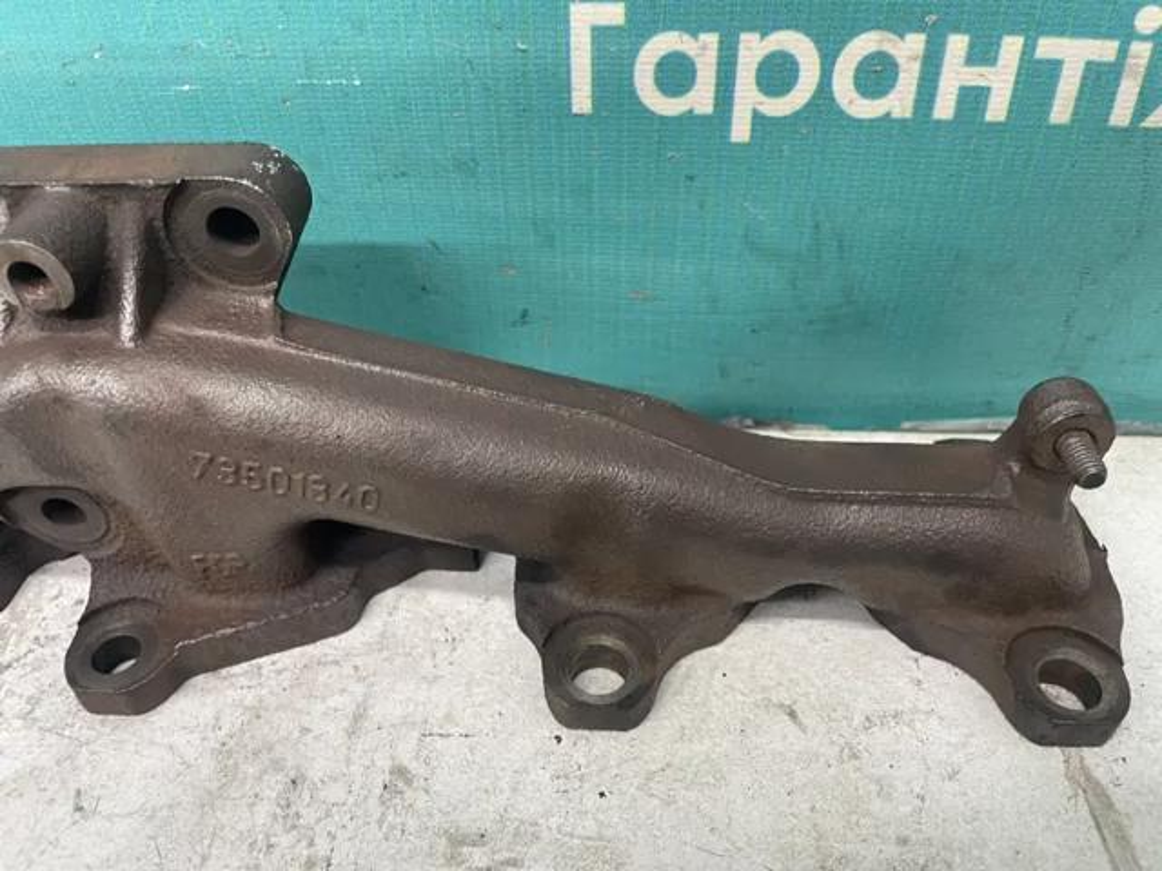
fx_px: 873
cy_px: 436
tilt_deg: -39.5
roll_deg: +1.5
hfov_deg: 67.3
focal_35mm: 26
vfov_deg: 53.1
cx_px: 581
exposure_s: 1/50
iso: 100
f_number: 1.6
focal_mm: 4.2
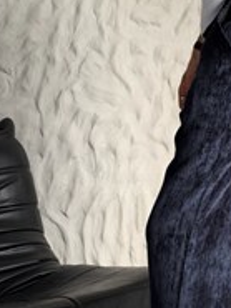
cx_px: 243
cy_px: 171
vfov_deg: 28.1
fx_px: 613
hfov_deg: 20.5
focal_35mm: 69
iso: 100
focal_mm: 6.93
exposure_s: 1/121
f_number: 1.8
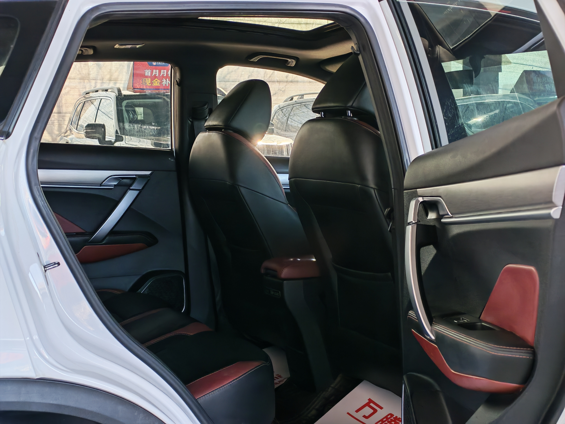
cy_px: 212
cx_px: 282
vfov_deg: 27.0
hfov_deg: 35.5
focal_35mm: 54
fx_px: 881
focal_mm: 6.12
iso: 250
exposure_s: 1/50
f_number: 1.9
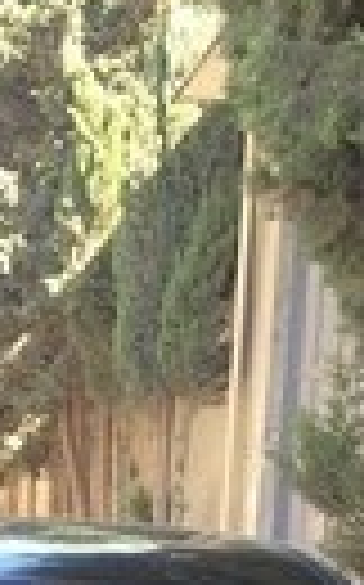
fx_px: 1861
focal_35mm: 117
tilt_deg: -15.5
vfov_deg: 15.4
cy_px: 1048
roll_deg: -1.0
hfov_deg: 11.1
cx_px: 0
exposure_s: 1/110
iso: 32
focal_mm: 4.15
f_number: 2.2
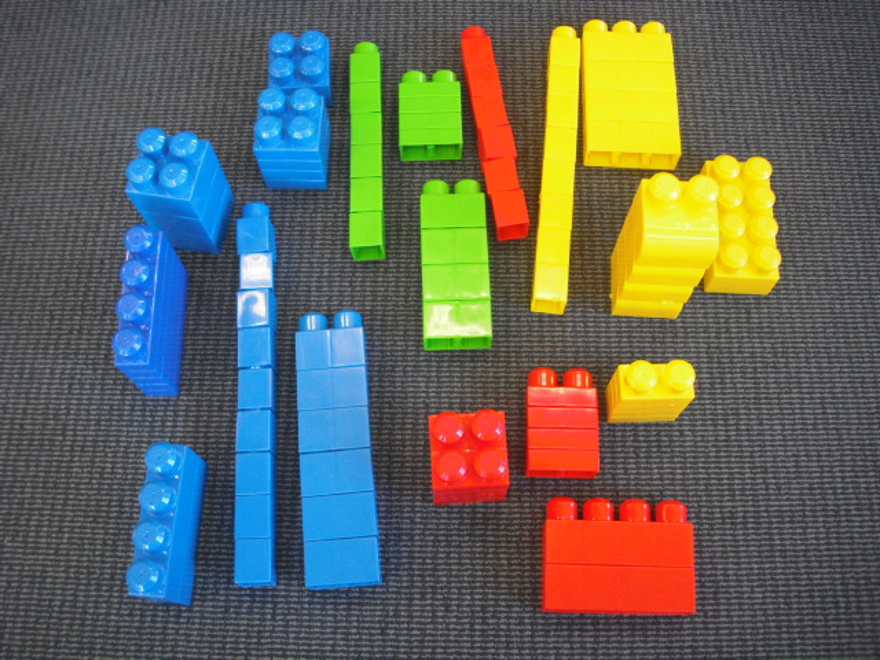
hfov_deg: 49.0
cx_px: 440
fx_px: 966
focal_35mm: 38
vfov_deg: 37.7
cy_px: 330
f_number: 2.8
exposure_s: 1/80
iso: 200
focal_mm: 6.2
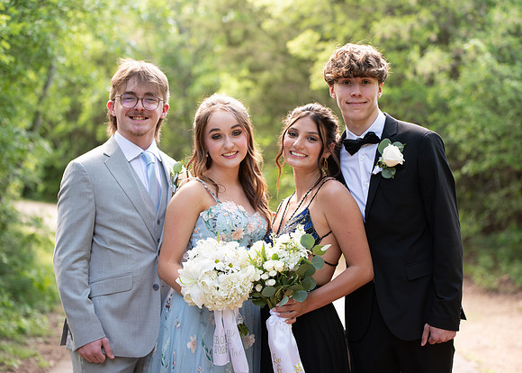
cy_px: 196
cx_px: 277
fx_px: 1370
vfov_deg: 15.5
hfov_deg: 21.6
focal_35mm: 92
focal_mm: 80
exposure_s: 1/100
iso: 100
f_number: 2.8
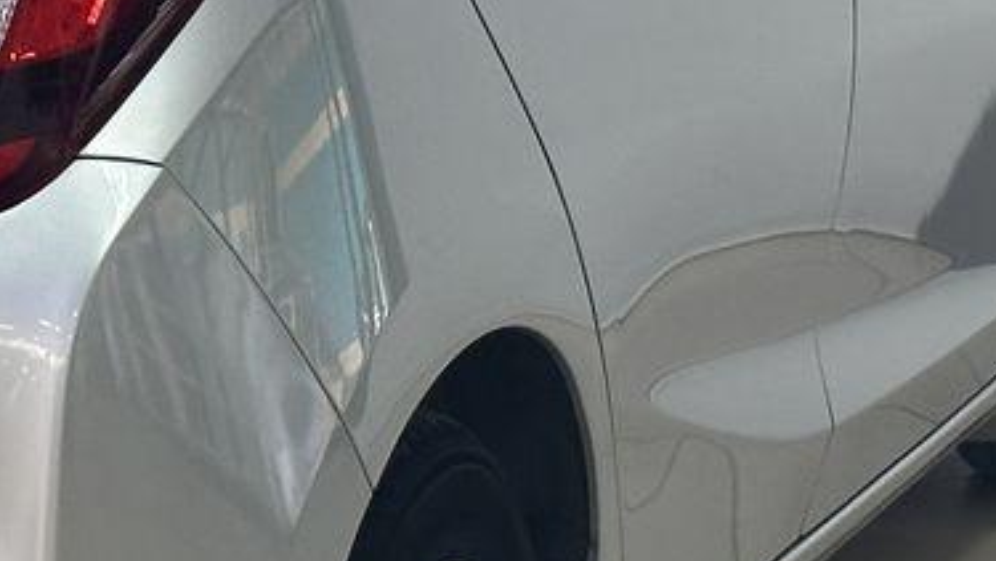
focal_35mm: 201
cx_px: -220
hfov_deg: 10.5
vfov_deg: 6.0
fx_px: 5309
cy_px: 29
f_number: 1.78
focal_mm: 6.86
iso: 80
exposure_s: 1/100
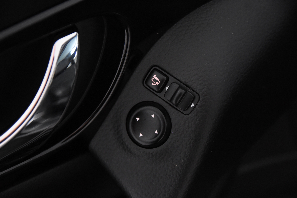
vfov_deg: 18.2
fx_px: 619
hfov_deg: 27.0
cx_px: 148
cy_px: 99
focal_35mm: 75
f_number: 3.8
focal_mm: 50
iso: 4500
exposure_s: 1/80
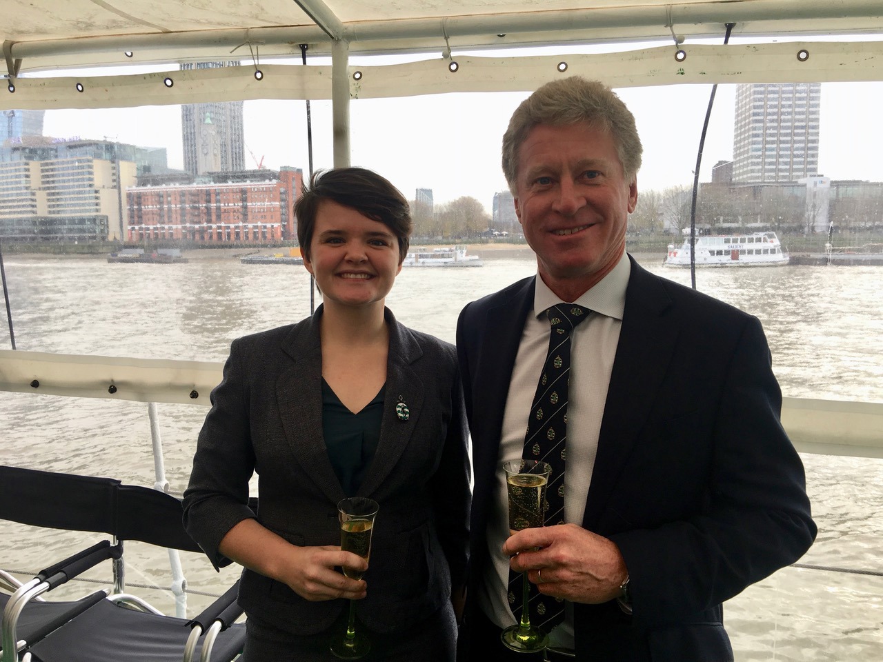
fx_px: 740
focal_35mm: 29
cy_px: 331
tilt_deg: -5.2
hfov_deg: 61.7
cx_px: 442
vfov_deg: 48.2
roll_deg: +0.2
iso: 25
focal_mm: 4.15
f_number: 2.2
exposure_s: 1/142
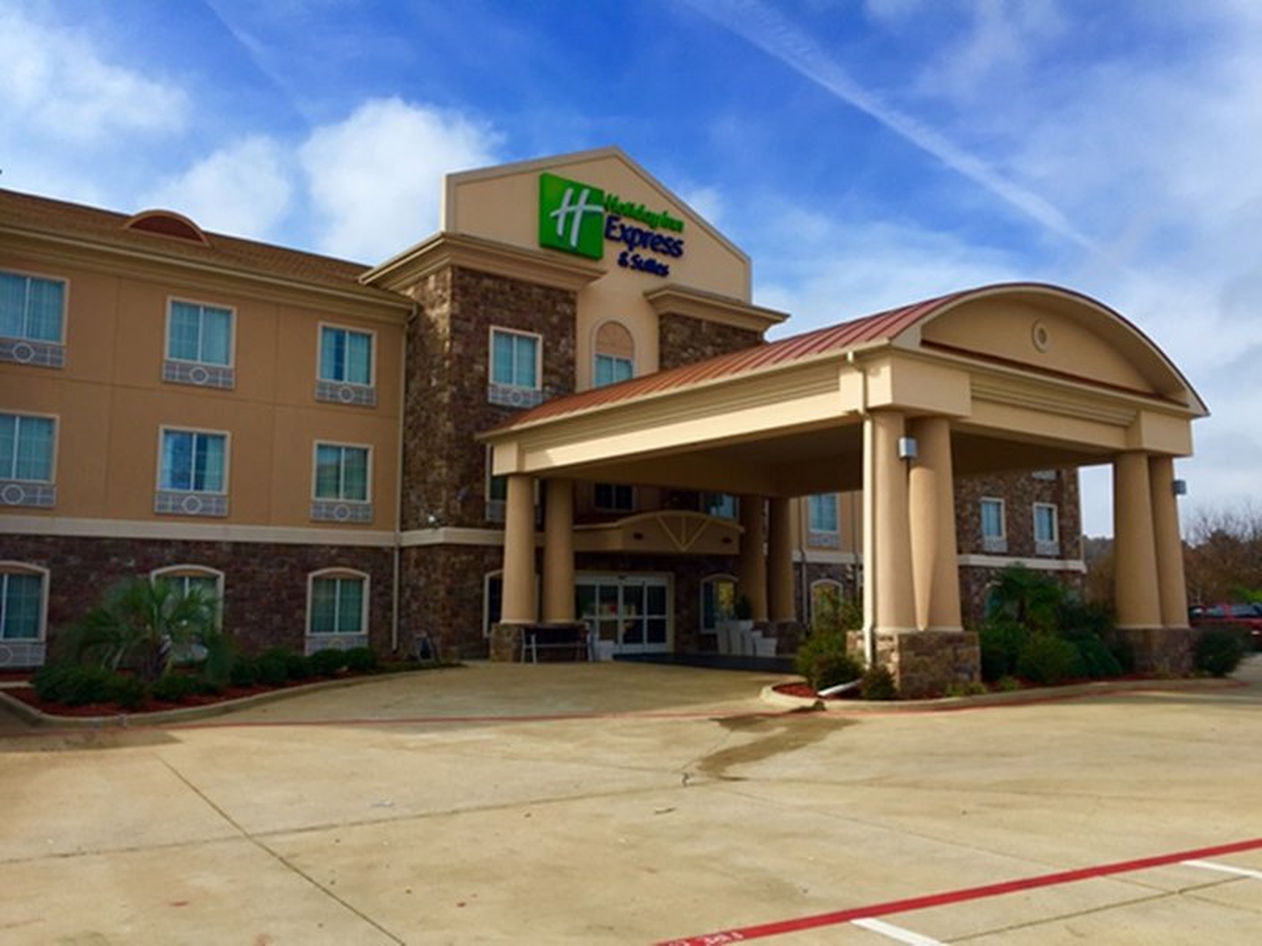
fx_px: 1057
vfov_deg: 48.2
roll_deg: +0.2
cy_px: 473
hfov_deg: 61.7
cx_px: 631
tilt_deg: +7.1
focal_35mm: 29
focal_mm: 4.15
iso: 32
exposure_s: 1/1582
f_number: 2.2
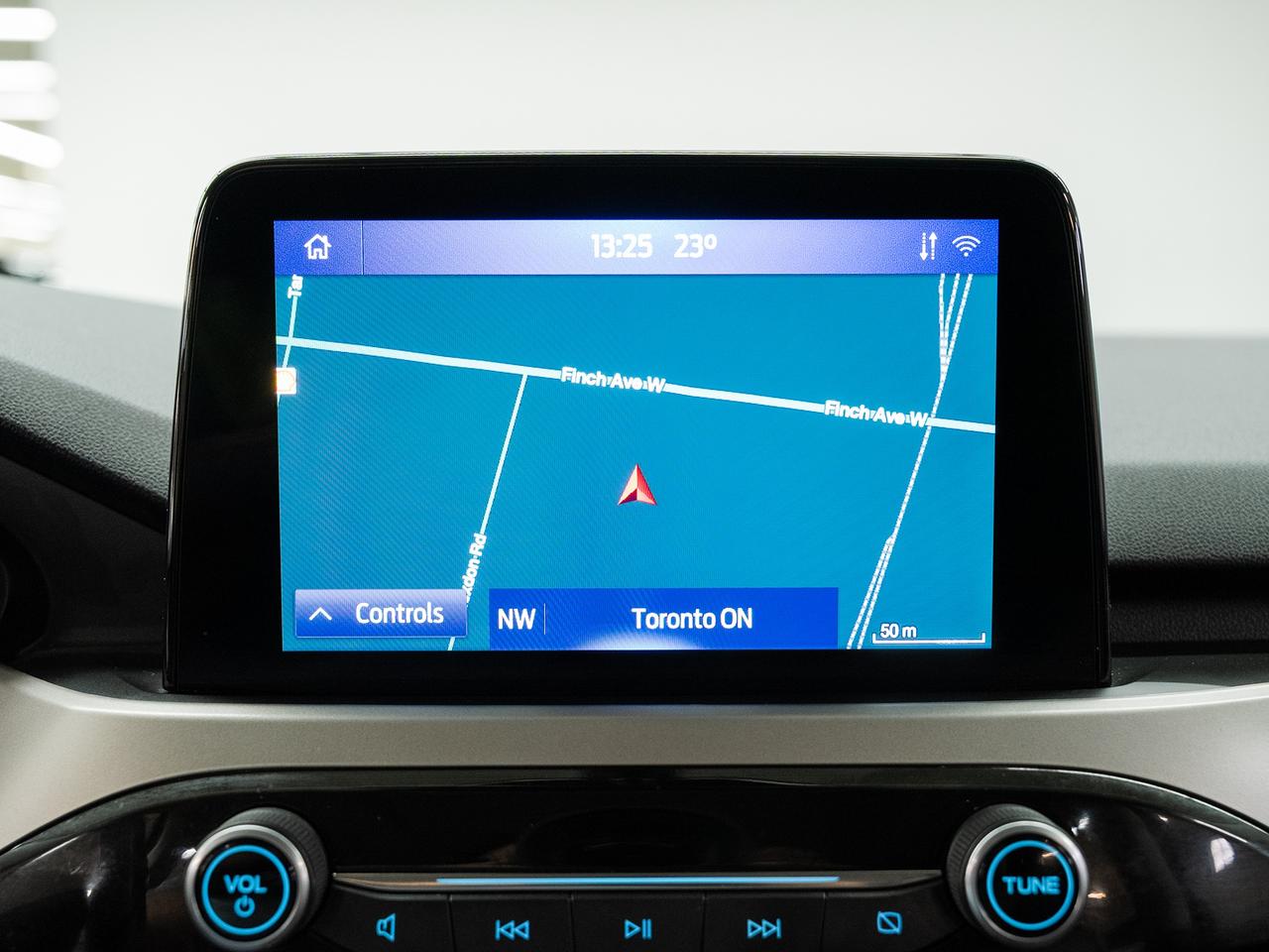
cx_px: 634
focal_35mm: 35
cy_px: 476
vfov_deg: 40.2
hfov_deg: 52.0
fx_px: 1300
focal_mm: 31.7
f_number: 4.5
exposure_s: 1/30
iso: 1000
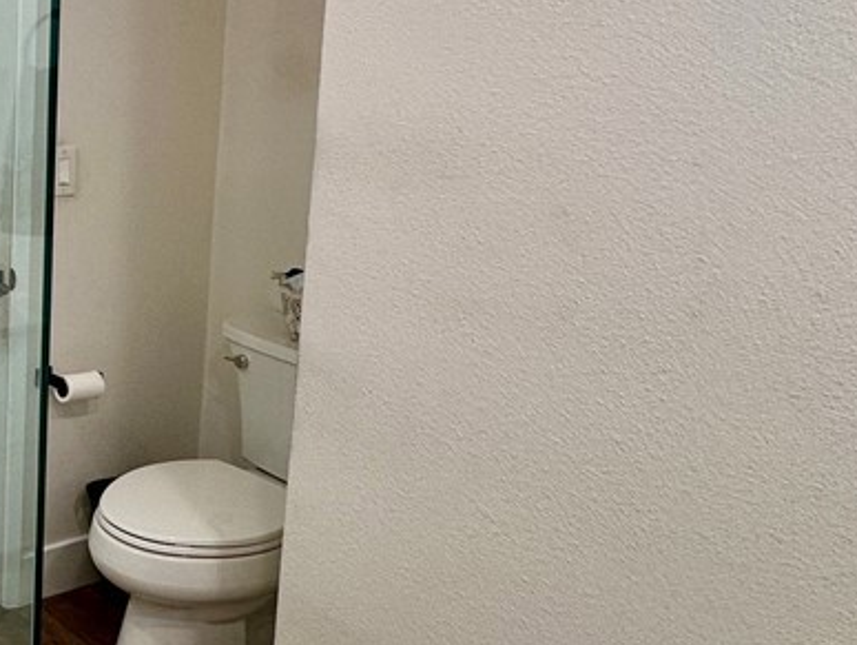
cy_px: 206
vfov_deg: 38.2
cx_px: -246
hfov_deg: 35.3
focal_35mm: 37
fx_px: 917
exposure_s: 1/120
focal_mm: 2.22
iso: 125
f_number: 2.2
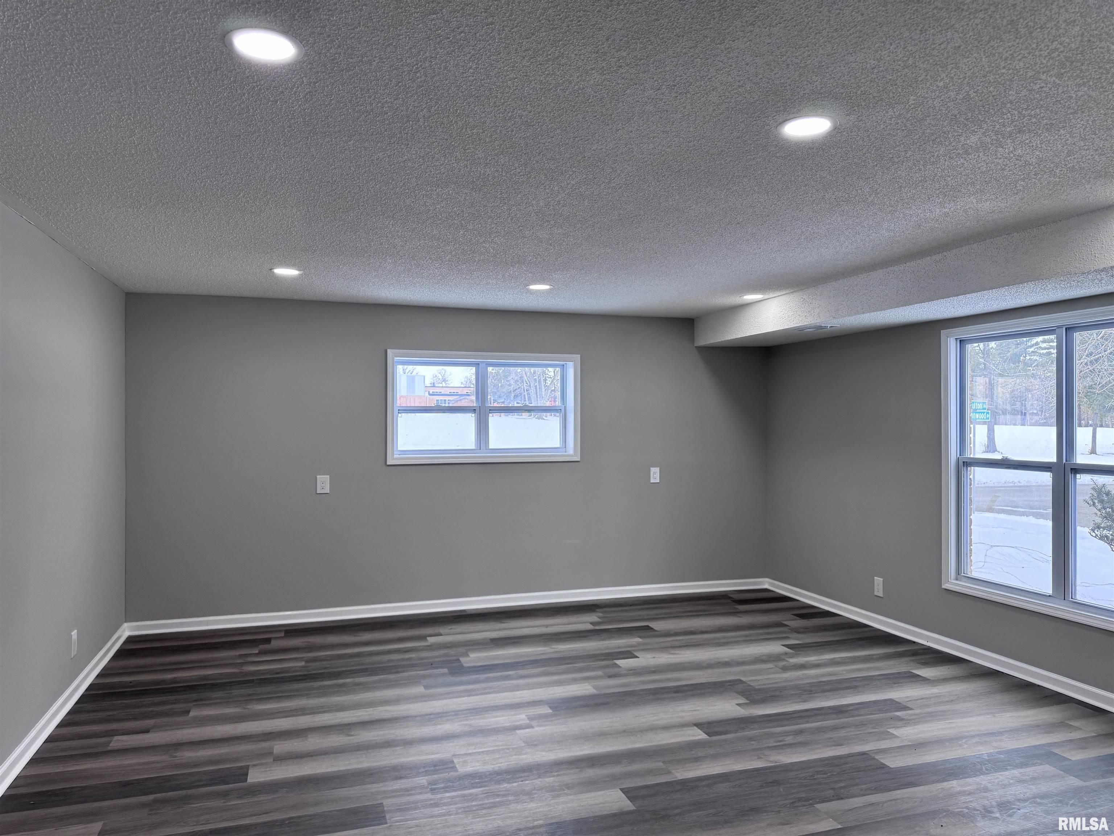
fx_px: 772
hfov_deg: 71.6
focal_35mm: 24
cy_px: 418
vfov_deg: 56.8
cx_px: 557
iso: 100
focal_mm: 6.76
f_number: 1.78
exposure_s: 1/143
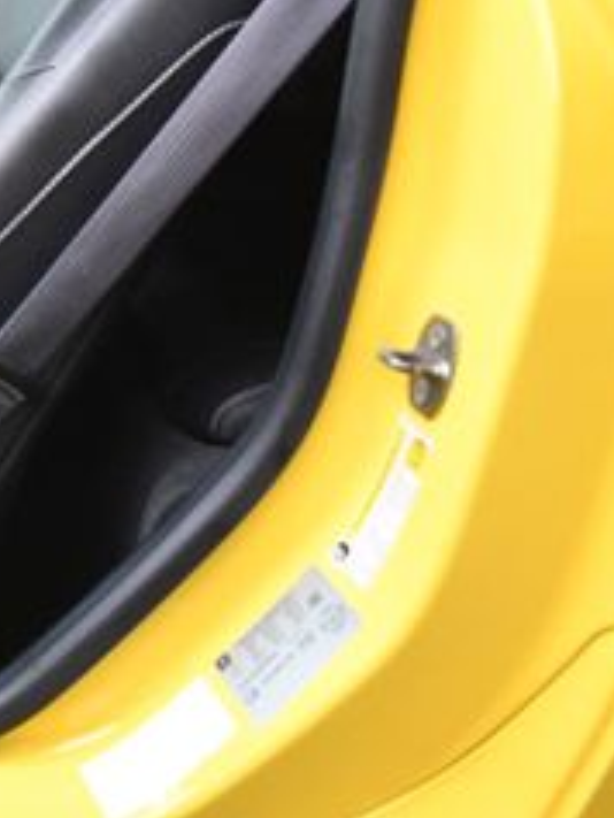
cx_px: -442
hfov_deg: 17.6
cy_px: 121
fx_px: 1654
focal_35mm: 70
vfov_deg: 27.0
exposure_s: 1/250
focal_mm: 18
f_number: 3.5
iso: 800
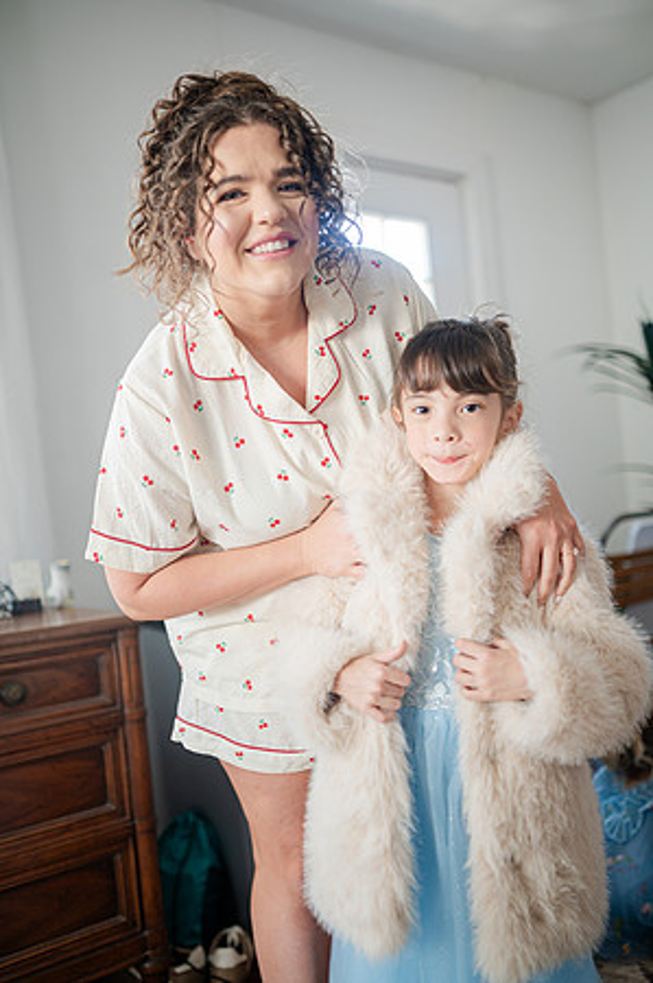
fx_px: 954
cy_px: 492
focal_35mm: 35
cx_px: 326
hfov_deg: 37.8
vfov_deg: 54.5
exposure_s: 1/200
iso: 320
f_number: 1.4
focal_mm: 35
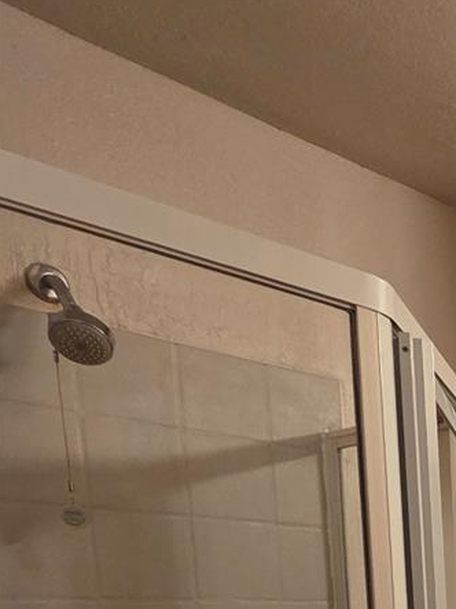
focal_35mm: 44
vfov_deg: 34.1
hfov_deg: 22.8
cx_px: 770
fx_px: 773
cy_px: 741
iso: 200
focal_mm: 2.2
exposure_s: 1/120
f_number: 2.2
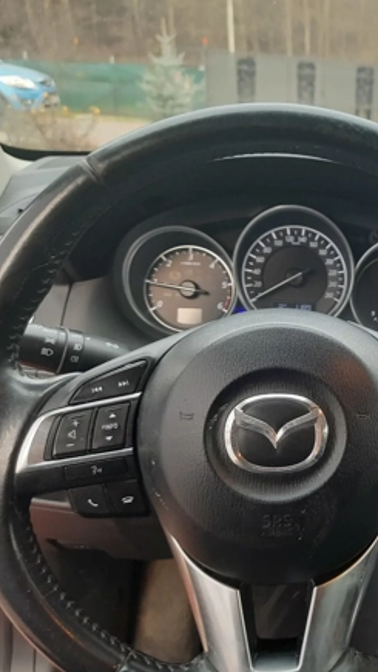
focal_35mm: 36
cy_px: 342
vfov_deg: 55.3
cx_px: 387
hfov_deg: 30.3
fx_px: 642
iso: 100
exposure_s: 1/50
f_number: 1.8
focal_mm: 5.23
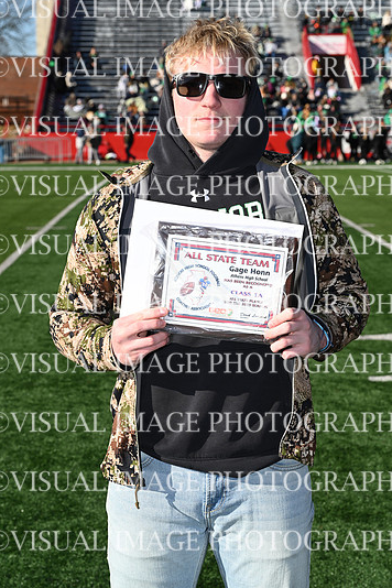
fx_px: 1225
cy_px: 274
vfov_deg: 27.0
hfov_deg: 18.2
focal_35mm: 75
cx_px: 201
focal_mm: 69
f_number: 8
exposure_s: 1/200
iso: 64
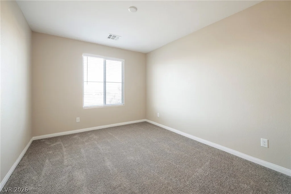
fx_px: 113
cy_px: 97
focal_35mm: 14
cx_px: 146
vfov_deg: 81.2
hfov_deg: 104.2
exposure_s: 1.3
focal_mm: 14
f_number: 8
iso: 100
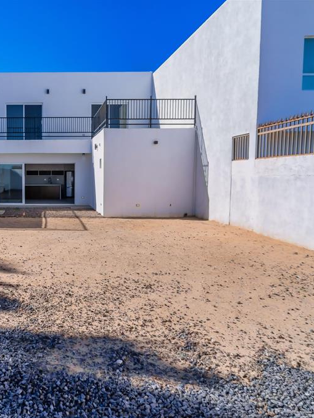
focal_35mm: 29
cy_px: 210
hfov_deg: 45.2
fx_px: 351
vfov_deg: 61.6
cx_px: 52
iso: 500
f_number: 9
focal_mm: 20
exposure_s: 1/4000
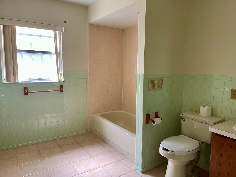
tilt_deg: -8.3
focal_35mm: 25
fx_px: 170
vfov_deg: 54.9
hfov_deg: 69.4
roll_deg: -0.8
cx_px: 118
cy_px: 88
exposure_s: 1/62
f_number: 1.6
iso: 125
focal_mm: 5.1
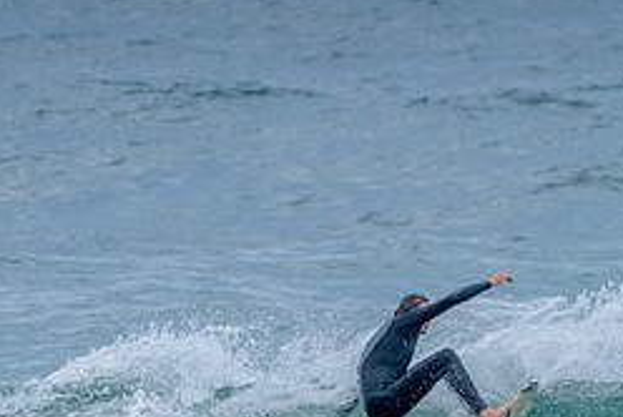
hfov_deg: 1.4
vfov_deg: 1.0
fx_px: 24793
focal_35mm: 1431
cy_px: 365
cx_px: 404
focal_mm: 500
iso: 1600
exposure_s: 1/2000
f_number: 5.6
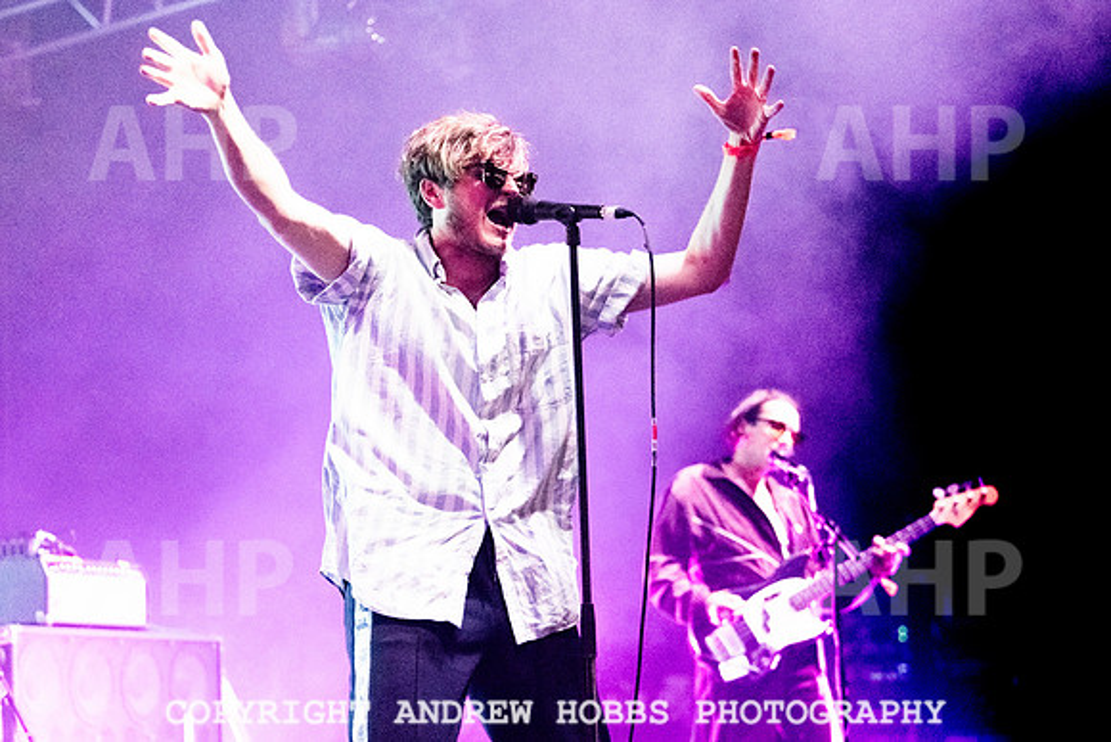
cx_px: 555
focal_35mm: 88
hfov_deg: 23.1
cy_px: 406
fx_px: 2723
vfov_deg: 15.5
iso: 5000
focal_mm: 70
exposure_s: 1/640
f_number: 2.8
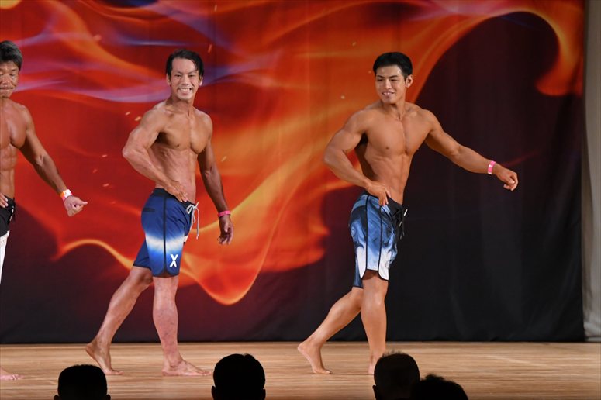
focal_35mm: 240
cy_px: 200
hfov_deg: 8.6
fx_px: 4005
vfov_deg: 5.7
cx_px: 300
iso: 3200
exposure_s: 1/400
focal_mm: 160
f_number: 5.6
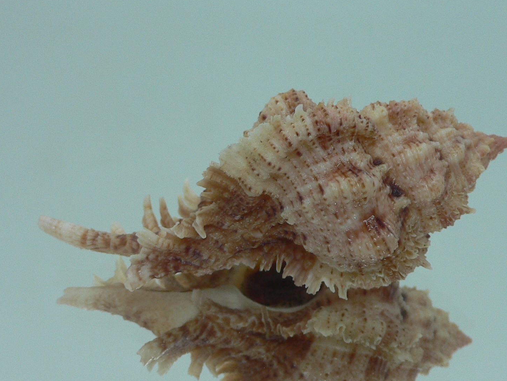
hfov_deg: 38.8
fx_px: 718
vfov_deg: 29.6
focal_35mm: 49
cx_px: 303
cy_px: 234
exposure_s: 1/60
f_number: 2.8
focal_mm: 4.6
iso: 80
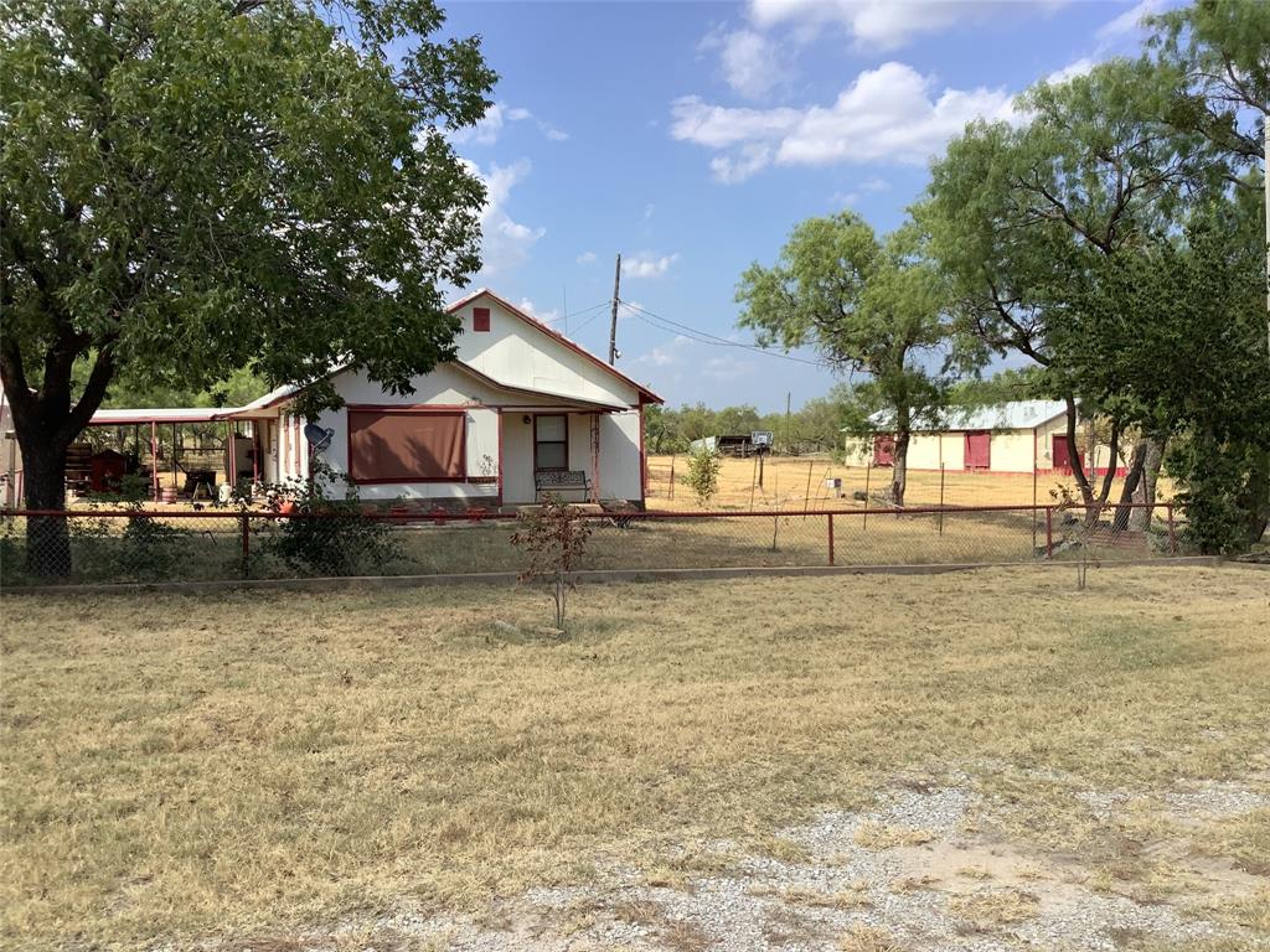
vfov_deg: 45.4
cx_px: 635
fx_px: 1137
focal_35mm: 31
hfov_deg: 58.4
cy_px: 476
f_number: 2.4
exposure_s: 1/1148
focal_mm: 3.3
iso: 25
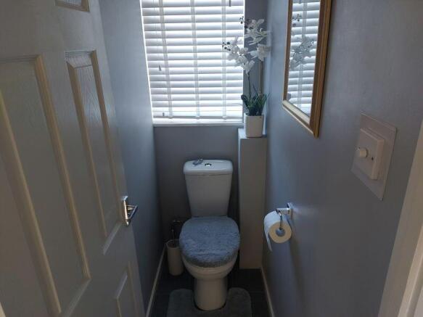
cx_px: 212
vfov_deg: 54.9
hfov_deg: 69.4
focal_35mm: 25
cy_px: 158
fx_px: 305
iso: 160
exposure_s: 1/50
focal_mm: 5.23
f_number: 1.8
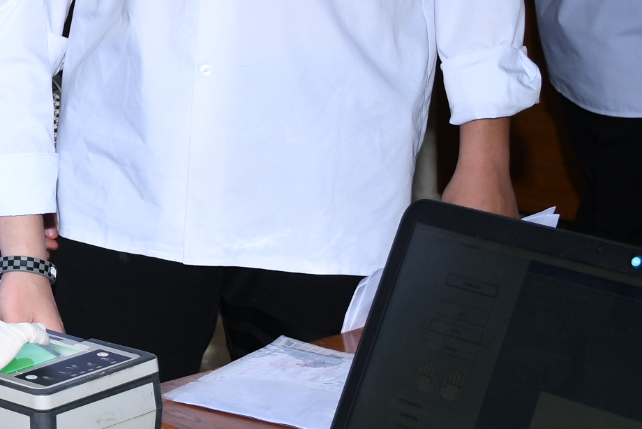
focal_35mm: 123
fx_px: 2185
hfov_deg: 15.6
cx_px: -263
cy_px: -34
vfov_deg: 11.1
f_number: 4.5
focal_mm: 27
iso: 160
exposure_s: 1/200
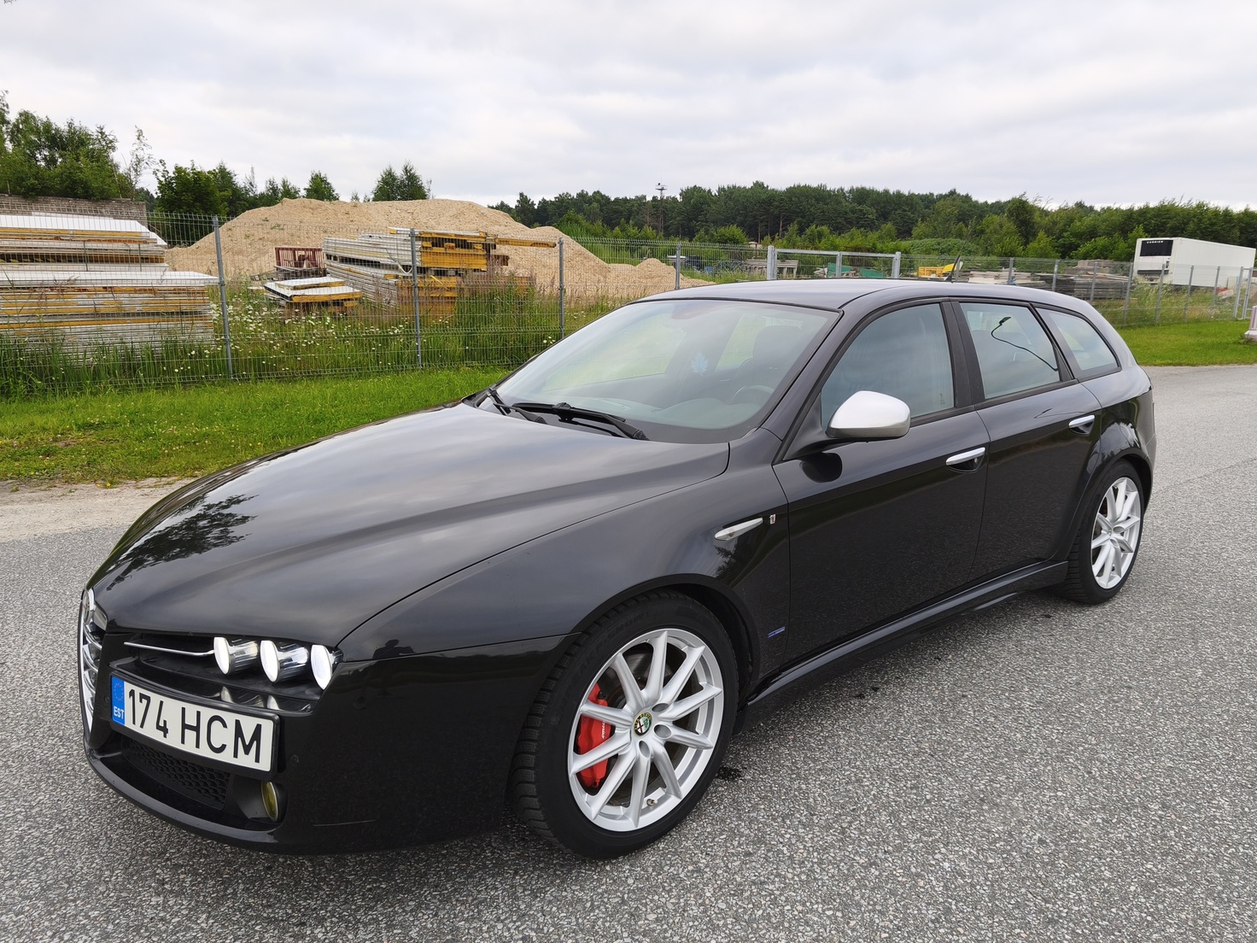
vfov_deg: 54.9
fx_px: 908
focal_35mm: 25
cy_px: 476
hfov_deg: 69.3
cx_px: 671
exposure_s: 1/258
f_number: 1.7
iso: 50
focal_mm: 5.35
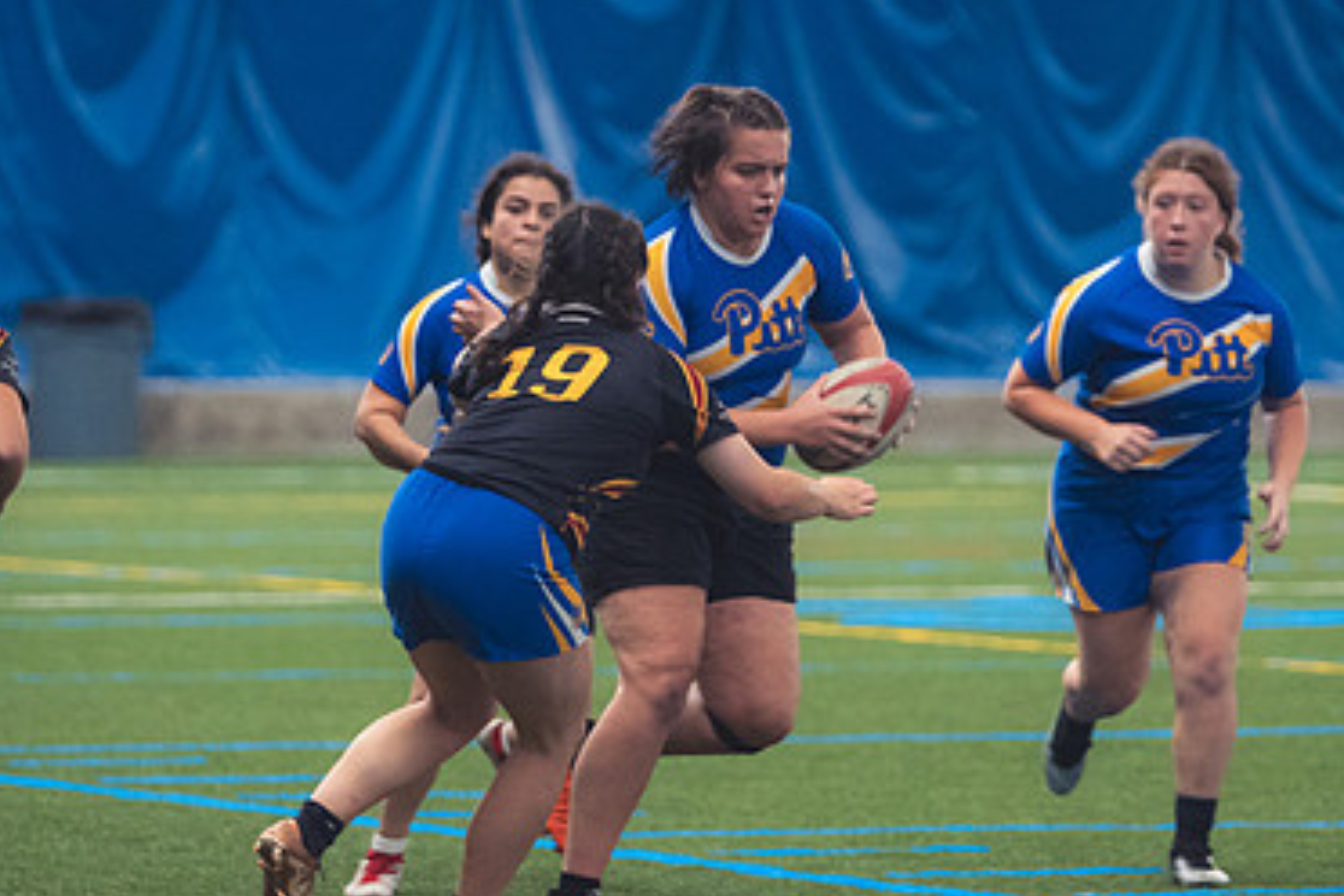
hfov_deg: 5.4
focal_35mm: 385
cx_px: 719
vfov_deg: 3.6
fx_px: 14372
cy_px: 560
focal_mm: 165
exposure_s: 1/320
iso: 2800
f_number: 2.8
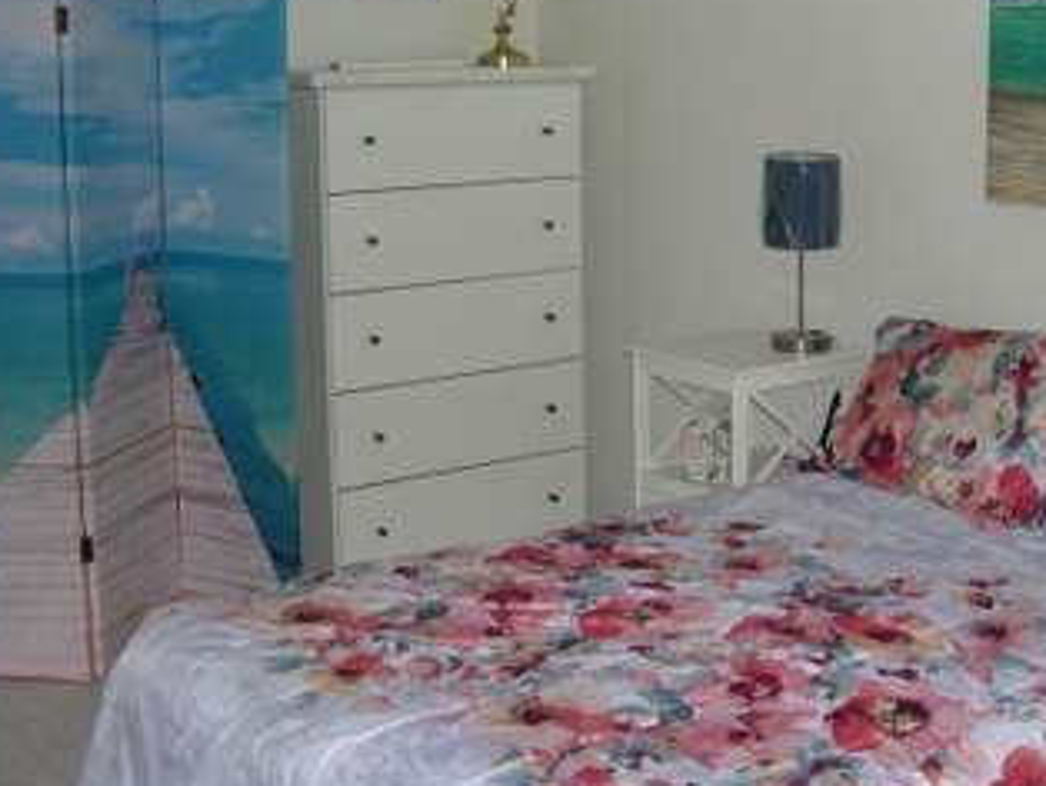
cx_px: 756
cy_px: 283
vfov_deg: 25.2
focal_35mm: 58
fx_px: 1754
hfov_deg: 32.7
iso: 100
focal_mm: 8
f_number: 2.8
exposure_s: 1/60
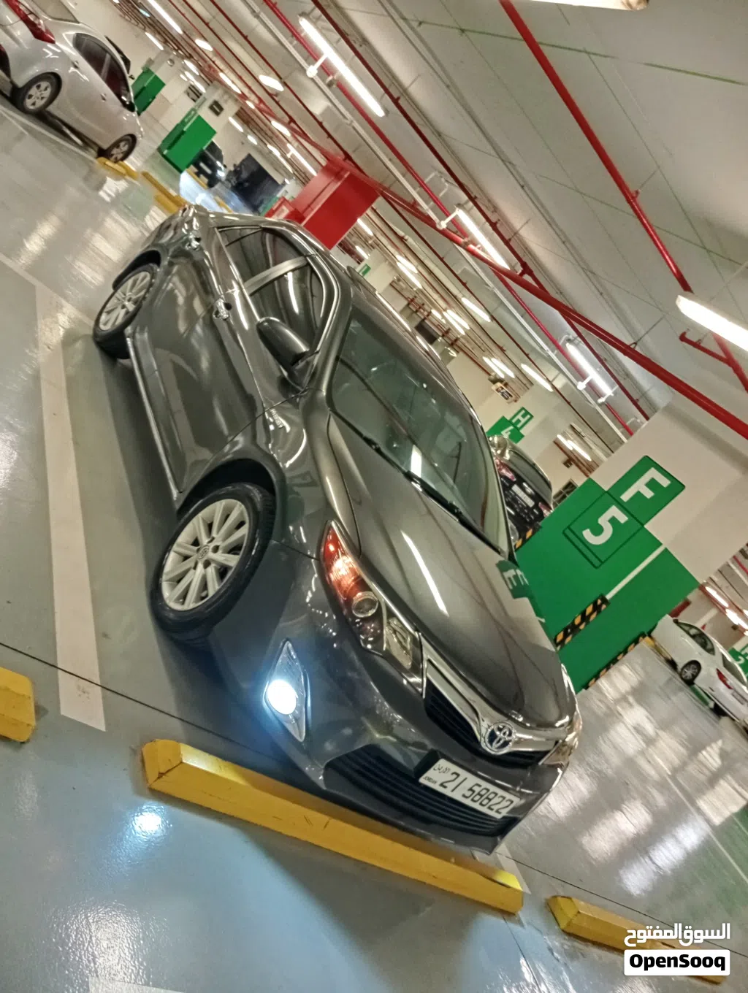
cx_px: 374
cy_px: 496
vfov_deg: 63.4
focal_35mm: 28
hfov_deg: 49.9
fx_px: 805
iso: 1134
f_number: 1.8
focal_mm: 4.22
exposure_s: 1/25
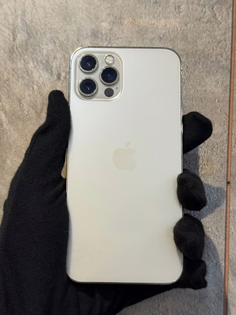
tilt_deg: +8.6
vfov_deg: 39.7
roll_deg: -4.6
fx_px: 436
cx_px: 118
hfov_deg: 30.3
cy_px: 158
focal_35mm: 48
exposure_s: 1/50
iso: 50
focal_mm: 6.76
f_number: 1.78
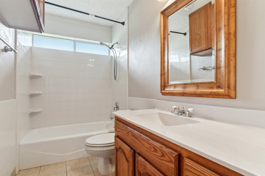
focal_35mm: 18
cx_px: 128
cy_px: 93
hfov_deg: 91.5
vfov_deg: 68.7
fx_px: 129
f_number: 8
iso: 320
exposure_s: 1/15
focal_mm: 11
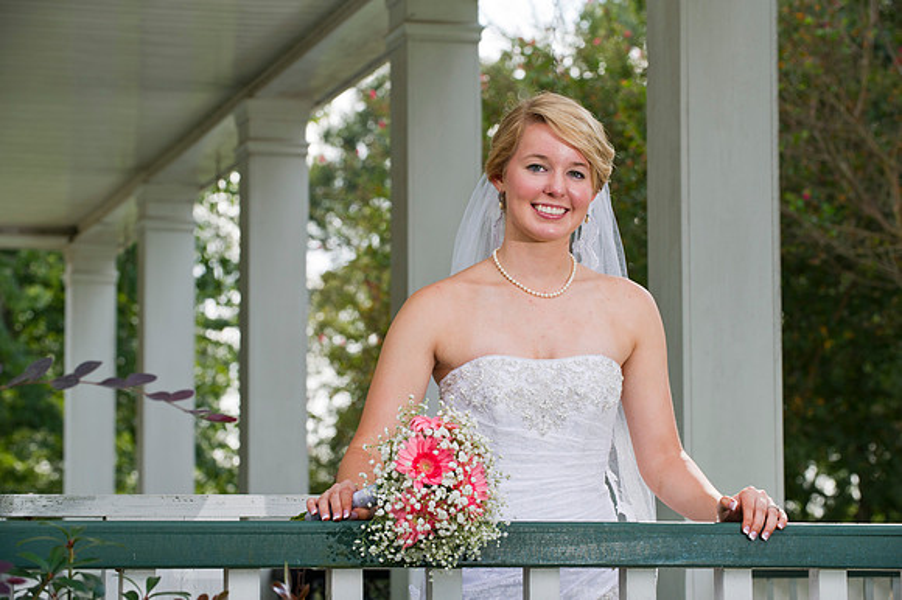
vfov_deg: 11.8
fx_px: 2905
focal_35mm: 116
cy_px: 300
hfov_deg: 17.7
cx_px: 451
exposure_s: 1/200
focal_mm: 116
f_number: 6.3
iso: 250
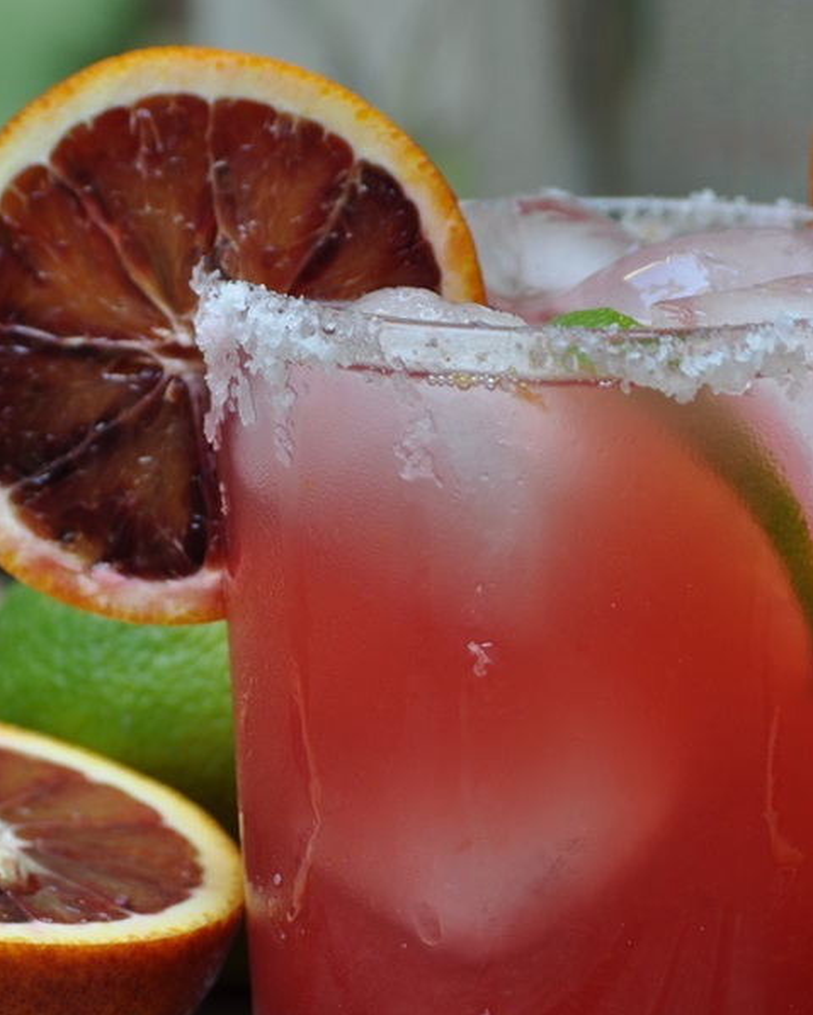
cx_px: 519
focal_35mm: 208
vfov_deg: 9.3
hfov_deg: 7.4
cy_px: 508
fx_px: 6253
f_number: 6.3
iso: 200
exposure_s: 1/8
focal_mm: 98
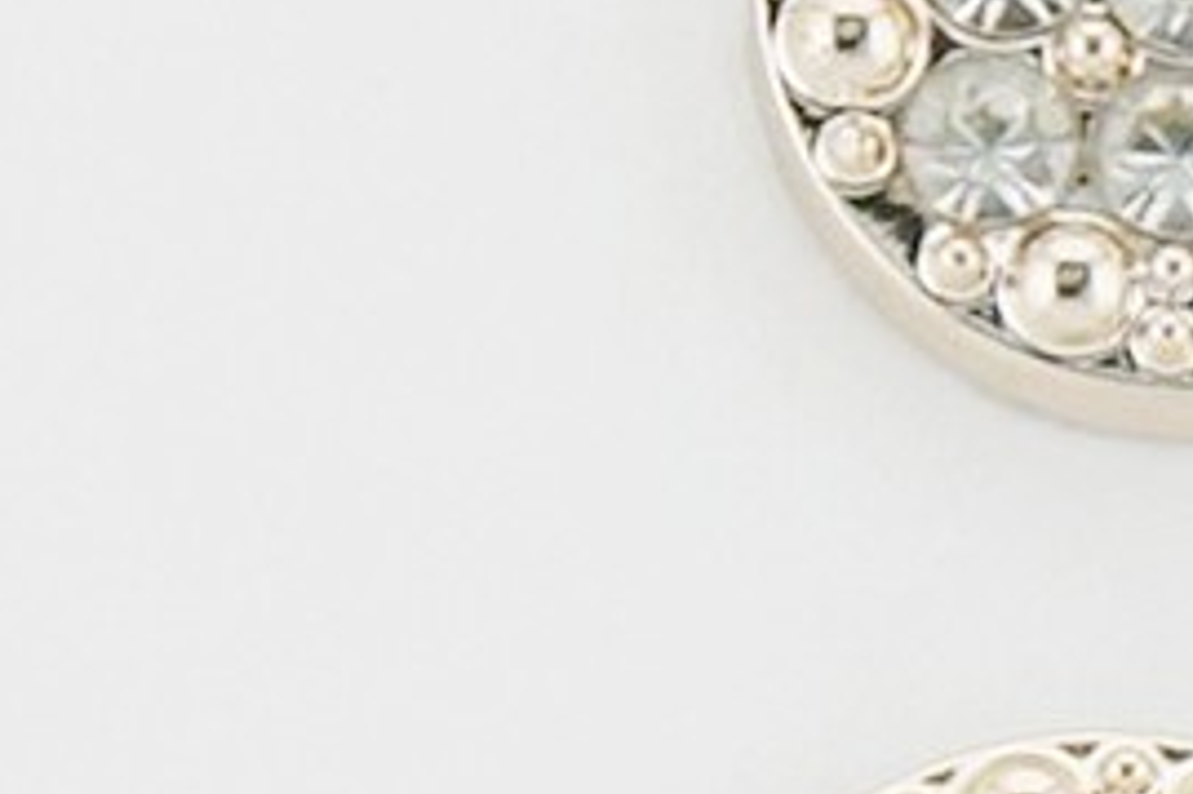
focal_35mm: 271
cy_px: 581
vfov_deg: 5.1
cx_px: 1805
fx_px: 8975
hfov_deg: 7.5
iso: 200
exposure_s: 1/250
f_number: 9
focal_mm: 54
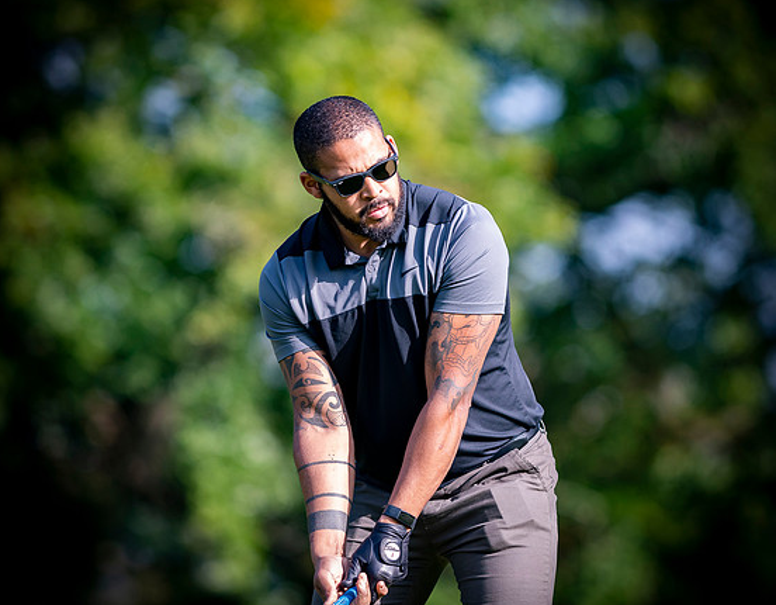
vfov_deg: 2.7
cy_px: 288
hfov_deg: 3.5
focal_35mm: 557
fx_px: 12662
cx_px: 356
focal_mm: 300
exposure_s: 1/1250
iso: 280
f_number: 2.8
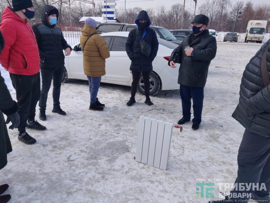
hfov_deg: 69.4
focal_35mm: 25
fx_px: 195
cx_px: 135
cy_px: 102
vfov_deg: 54.9
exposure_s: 1/977
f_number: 1.7
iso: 100
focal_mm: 4.25
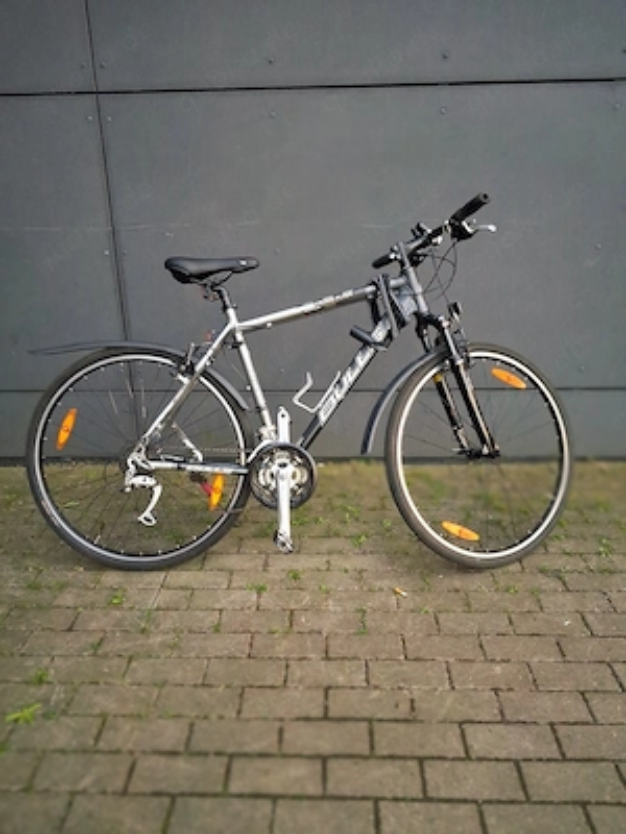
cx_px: 313
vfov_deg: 65.3
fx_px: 651
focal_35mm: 27
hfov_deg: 51.4
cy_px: 417
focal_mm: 4
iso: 800
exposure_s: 1/24
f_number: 1.8
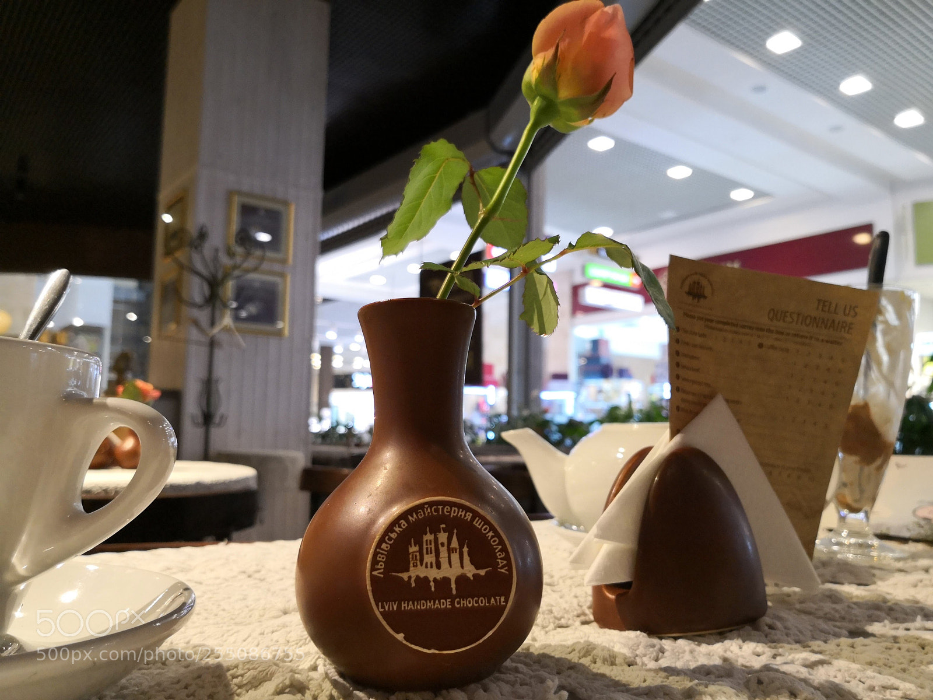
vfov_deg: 51.4
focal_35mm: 27
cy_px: 350
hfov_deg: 65.3
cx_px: 466
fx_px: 728
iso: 200
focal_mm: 3.95
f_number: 1.6
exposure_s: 1/33.3
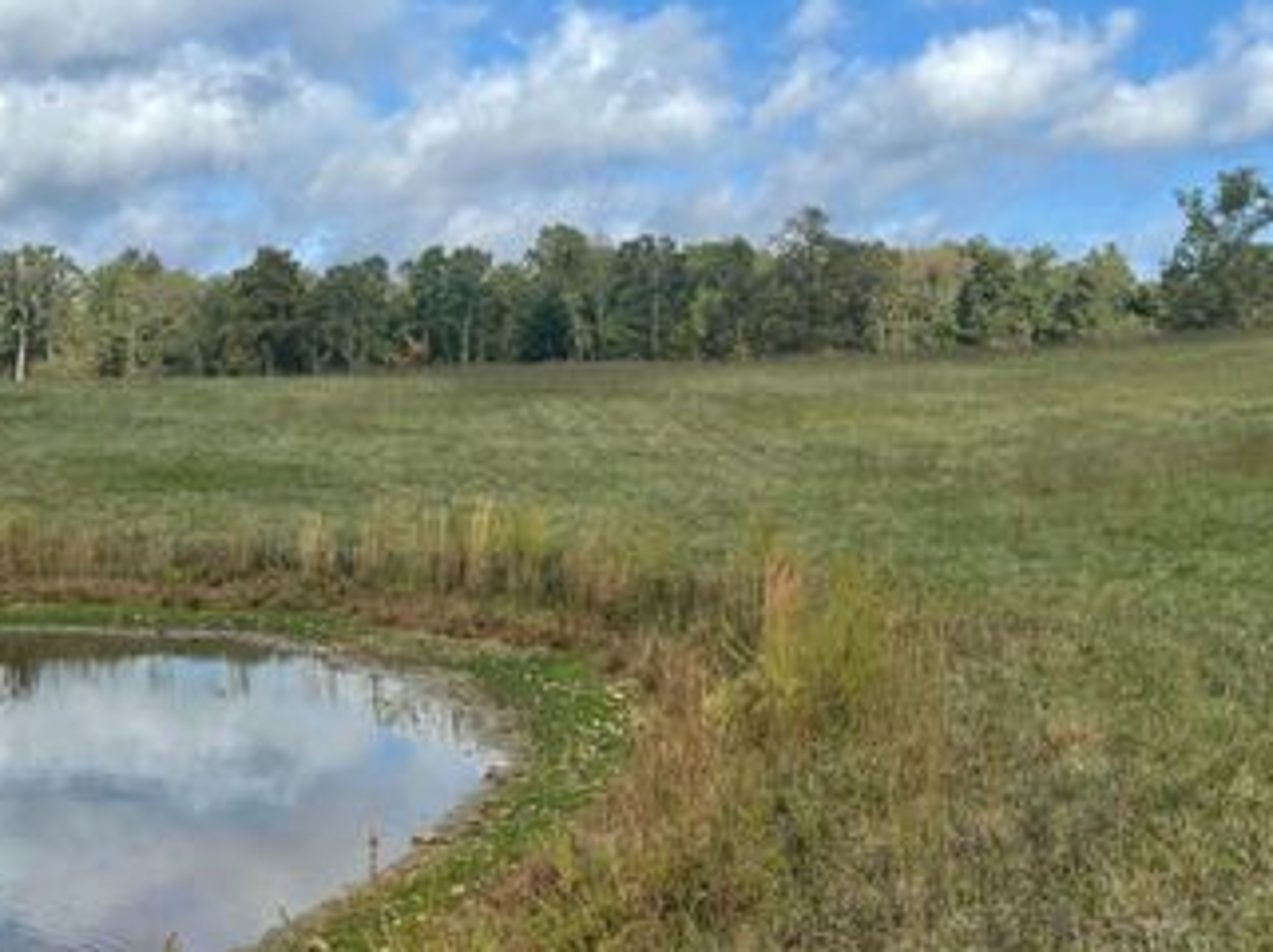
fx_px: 1433
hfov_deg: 47.8
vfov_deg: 36.7
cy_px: 407
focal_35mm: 39
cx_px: 710
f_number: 1.6
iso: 32
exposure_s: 1/3663
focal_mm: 5.1
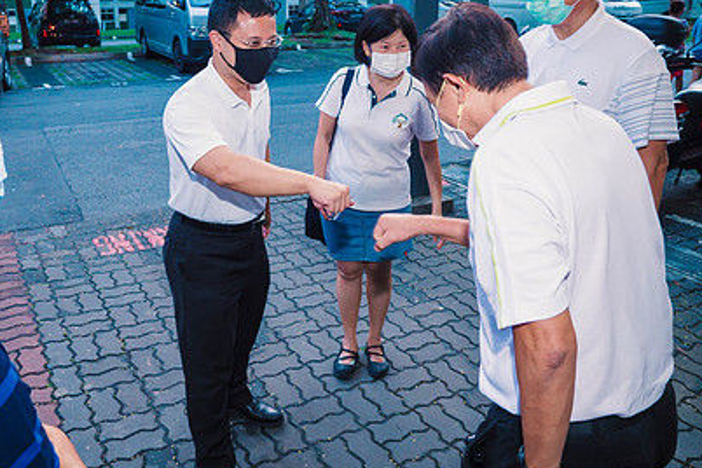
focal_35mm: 33
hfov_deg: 56.8
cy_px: 155
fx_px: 643
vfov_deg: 39.5
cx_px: 279
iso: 500
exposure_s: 1/125
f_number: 2.8
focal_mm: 11
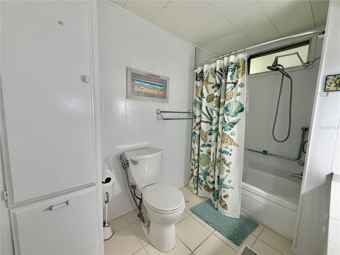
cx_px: 170
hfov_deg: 102.1
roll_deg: -1.3
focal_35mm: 14
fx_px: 138
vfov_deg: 85.7
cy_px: 128
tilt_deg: -6.7
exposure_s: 1/120
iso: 200
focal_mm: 2.22
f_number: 2.2
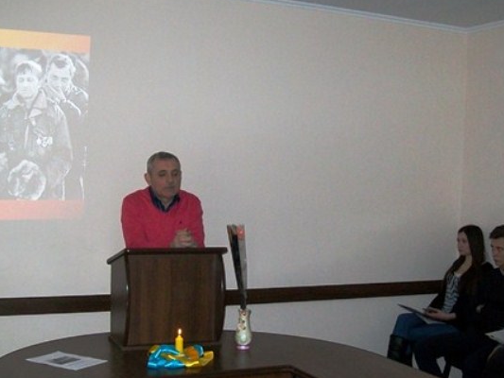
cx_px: 240
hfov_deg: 37.5
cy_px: 227
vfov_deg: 28.5
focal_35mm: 51
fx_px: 743
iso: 160
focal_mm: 6.1
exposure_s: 1/60
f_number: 2.7
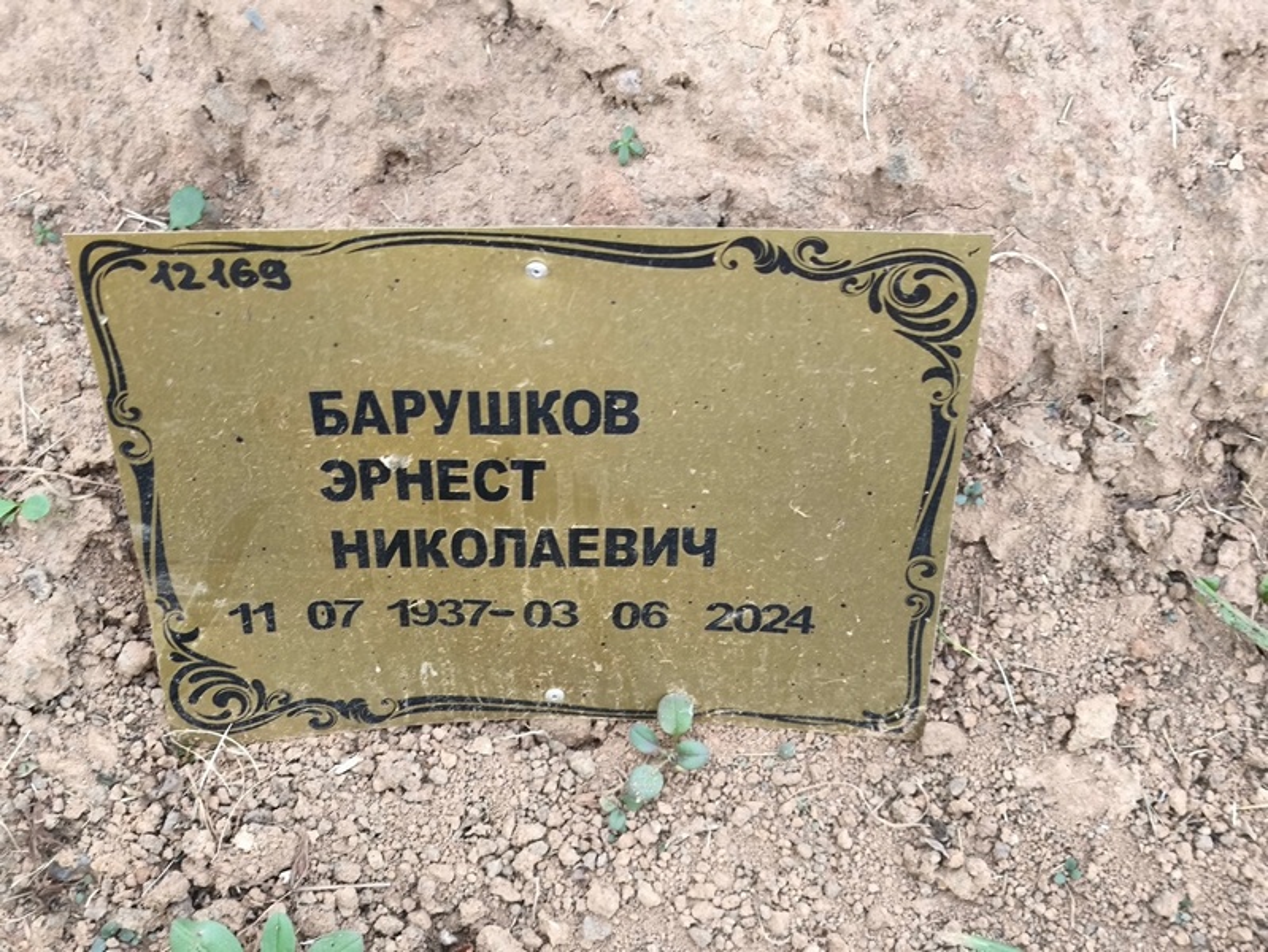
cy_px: 476
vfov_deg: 29.1
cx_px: 634
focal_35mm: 50
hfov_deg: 38.2
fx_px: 1832
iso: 200
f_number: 1.7
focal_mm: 4.71
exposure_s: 1/60
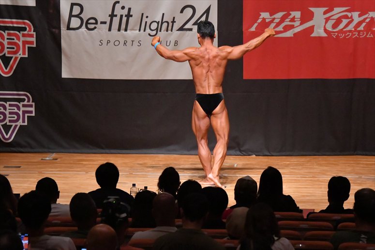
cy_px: 125
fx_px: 2103
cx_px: 188
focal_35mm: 202
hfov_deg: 10.2
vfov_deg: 6.8
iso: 12800
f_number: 5.6
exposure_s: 1/400
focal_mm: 135
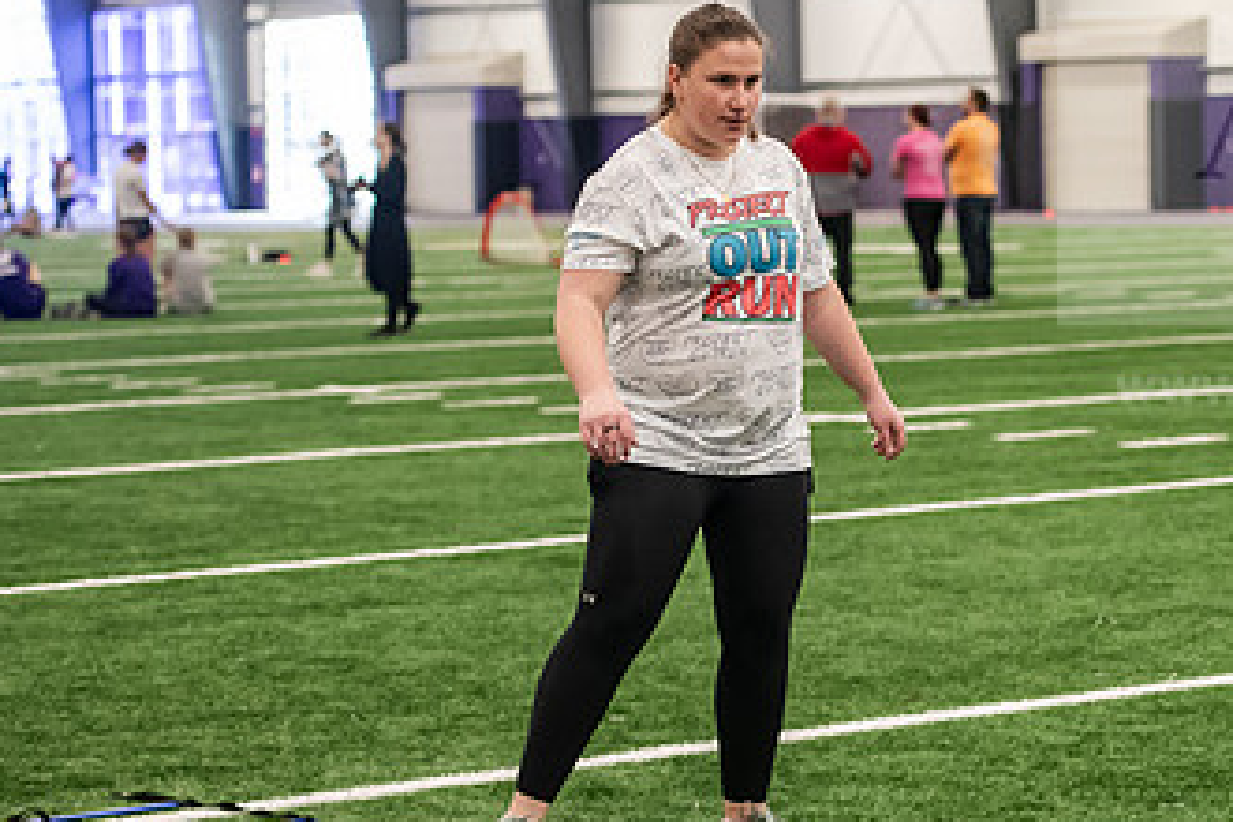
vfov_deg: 11.1
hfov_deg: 16.6
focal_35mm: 123
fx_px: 4212
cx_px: 945
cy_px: 465
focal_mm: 70
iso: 2500
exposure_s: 1/200
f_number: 3.2
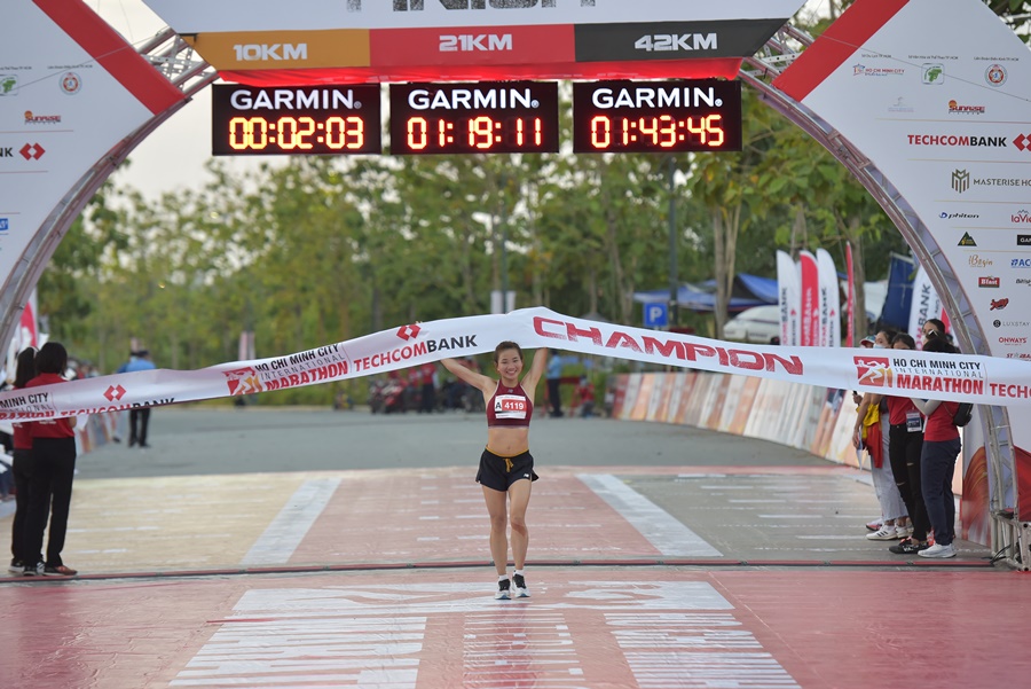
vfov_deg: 9.8
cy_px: 344
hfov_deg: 14.6
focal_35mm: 140
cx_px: 516
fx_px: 4011
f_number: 4
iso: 1000
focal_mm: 140
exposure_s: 1/400
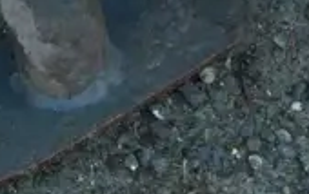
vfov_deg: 3.2
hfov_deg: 5.3
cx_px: -77
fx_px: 3333
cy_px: -604
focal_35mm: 395
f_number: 5.4
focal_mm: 31
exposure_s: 1/80
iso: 500
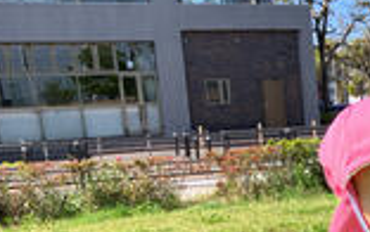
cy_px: 265
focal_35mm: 76
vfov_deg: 16.6
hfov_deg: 24.6
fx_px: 767
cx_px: 439
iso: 32
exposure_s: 1/1104
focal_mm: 3.99
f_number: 1.8
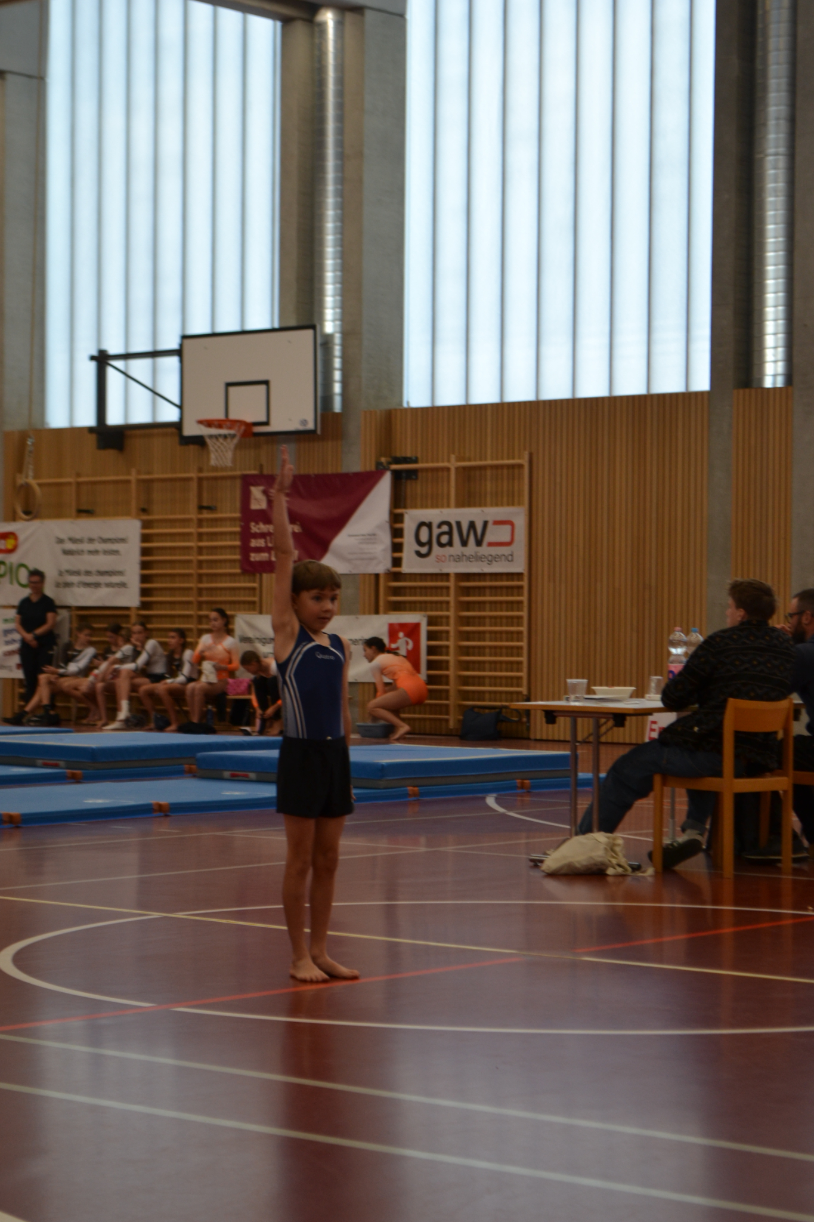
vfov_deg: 24.6
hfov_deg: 16.6
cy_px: 611
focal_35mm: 82
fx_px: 2798
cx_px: 407
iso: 400
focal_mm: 55
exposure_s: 1/60
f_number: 5.6
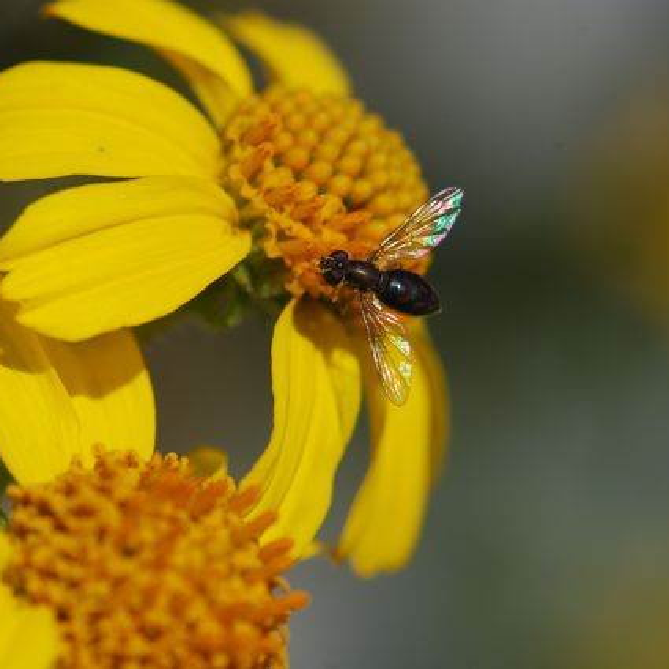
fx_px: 4409
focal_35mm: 202
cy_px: 335
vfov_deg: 8.7
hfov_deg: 8.7
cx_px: 340
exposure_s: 1/500
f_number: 8
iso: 100
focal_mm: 105
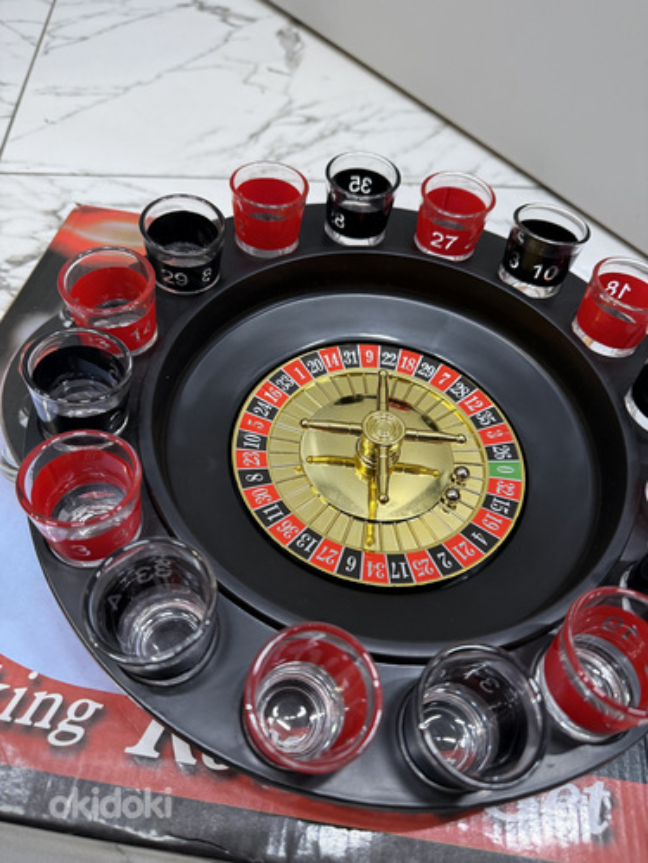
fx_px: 599
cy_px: 432
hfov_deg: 56.8
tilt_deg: -53.4
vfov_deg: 71.6
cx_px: 324
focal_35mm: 24
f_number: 1.78
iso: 320
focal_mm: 6.76
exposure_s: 1/60
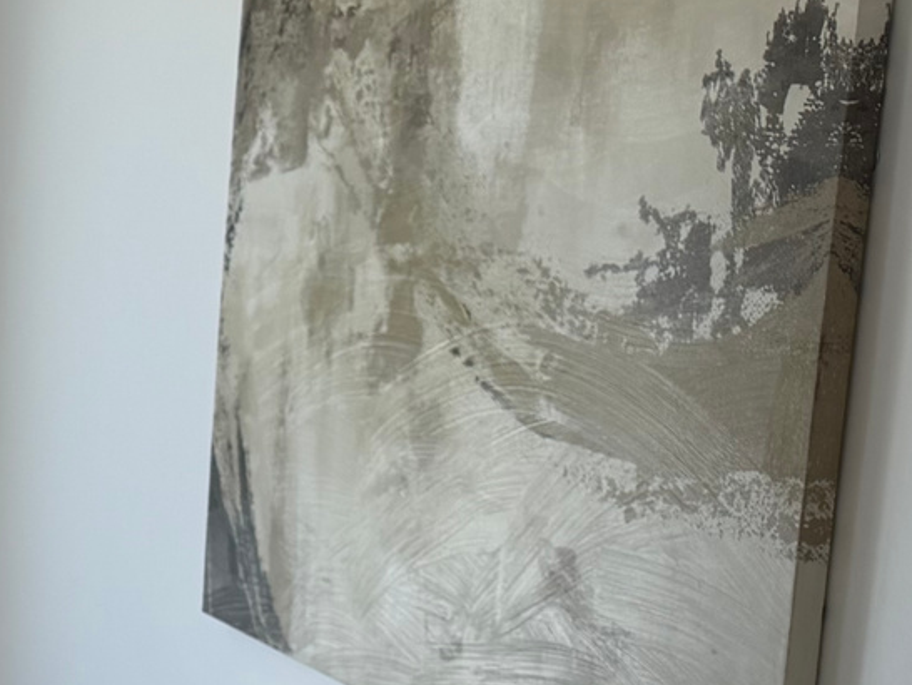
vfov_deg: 16.3
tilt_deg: -11.3
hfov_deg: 18.2
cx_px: -620
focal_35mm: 90
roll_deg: +0.8
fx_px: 2372
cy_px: 528
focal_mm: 6.76
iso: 80
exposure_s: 1/330
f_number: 1.78
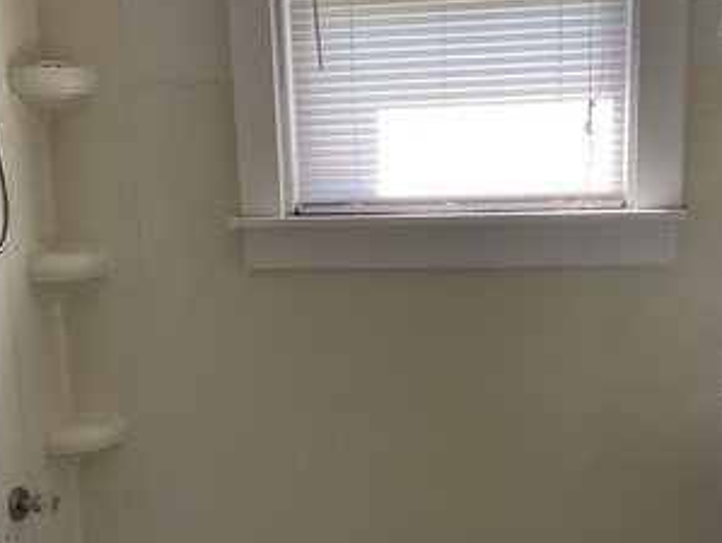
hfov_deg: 31.1
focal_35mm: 62
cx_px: 389
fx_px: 1295
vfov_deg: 23.4
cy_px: 413
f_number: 1.8
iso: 64
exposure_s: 1/60
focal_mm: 3
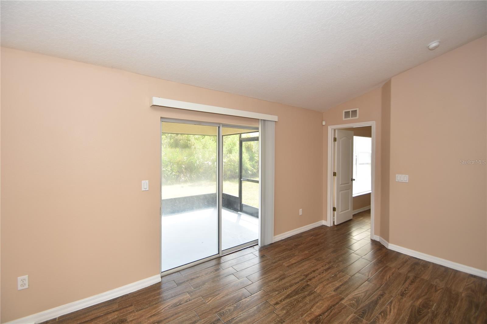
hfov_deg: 100.4
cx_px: 244
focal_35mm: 15
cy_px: 162
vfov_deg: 77.3
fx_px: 203
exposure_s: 1/80
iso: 200
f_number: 4.5
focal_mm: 10
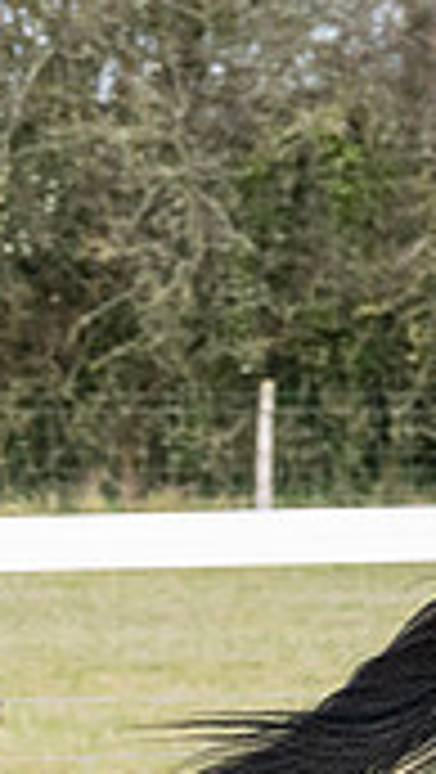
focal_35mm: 658
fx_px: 13497
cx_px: 1501
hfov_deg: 1.8
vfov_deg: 3.3
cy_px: 1067
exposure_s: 1/1000
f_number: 5
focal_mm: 70
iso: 400
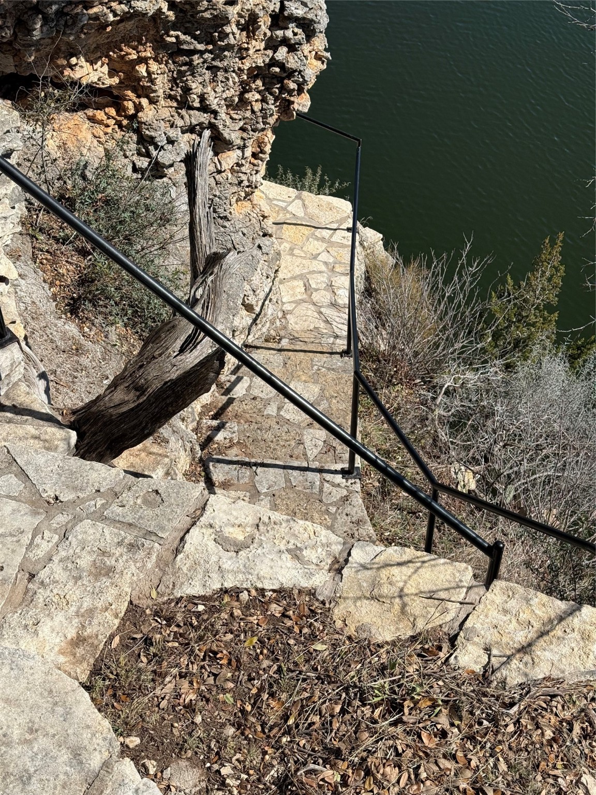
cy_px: 398
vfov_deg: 39.7
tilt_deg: -44.6
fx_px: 1102
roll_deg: -0.3
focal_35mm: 48
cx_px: 298
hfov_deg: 30.3
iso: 64
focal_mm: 6.76
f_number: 1.78
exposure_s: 1/5208
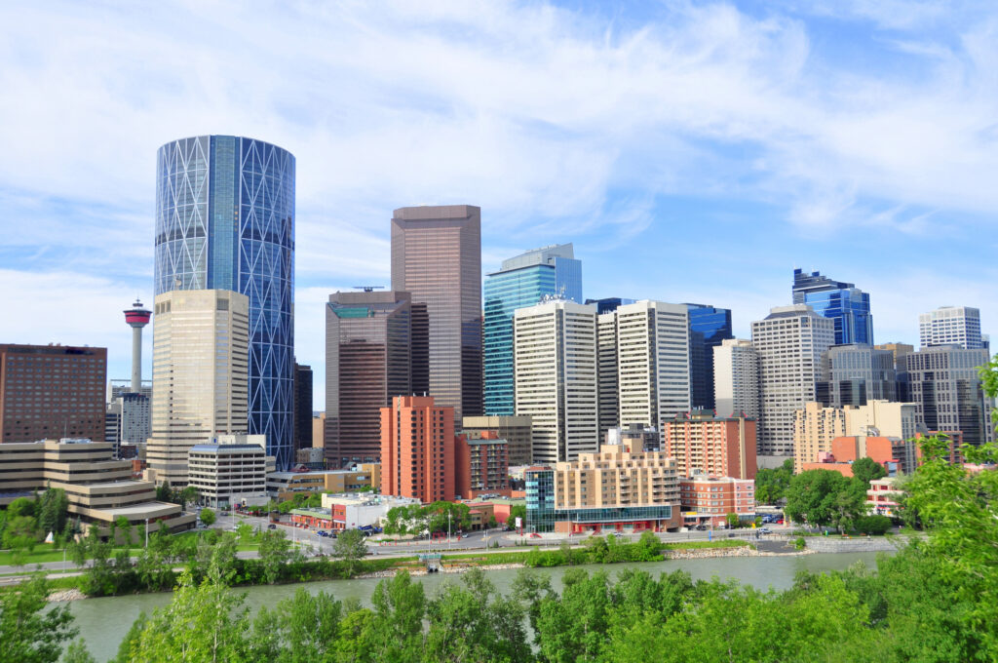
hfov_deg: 57.3
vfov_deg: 39.9
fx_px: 914
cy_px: 332
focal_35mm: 33
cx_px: 499
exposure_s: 1/500
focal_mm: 22
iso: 200
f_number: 6.3
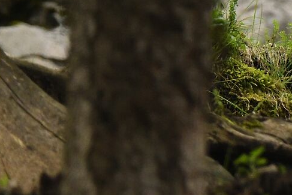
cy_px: -235
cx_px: 500
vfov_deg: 0.4
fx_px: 29978
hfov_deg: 0.6
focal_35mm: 3695
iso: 1000
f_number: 6.3
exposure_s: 1/320
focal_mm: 500
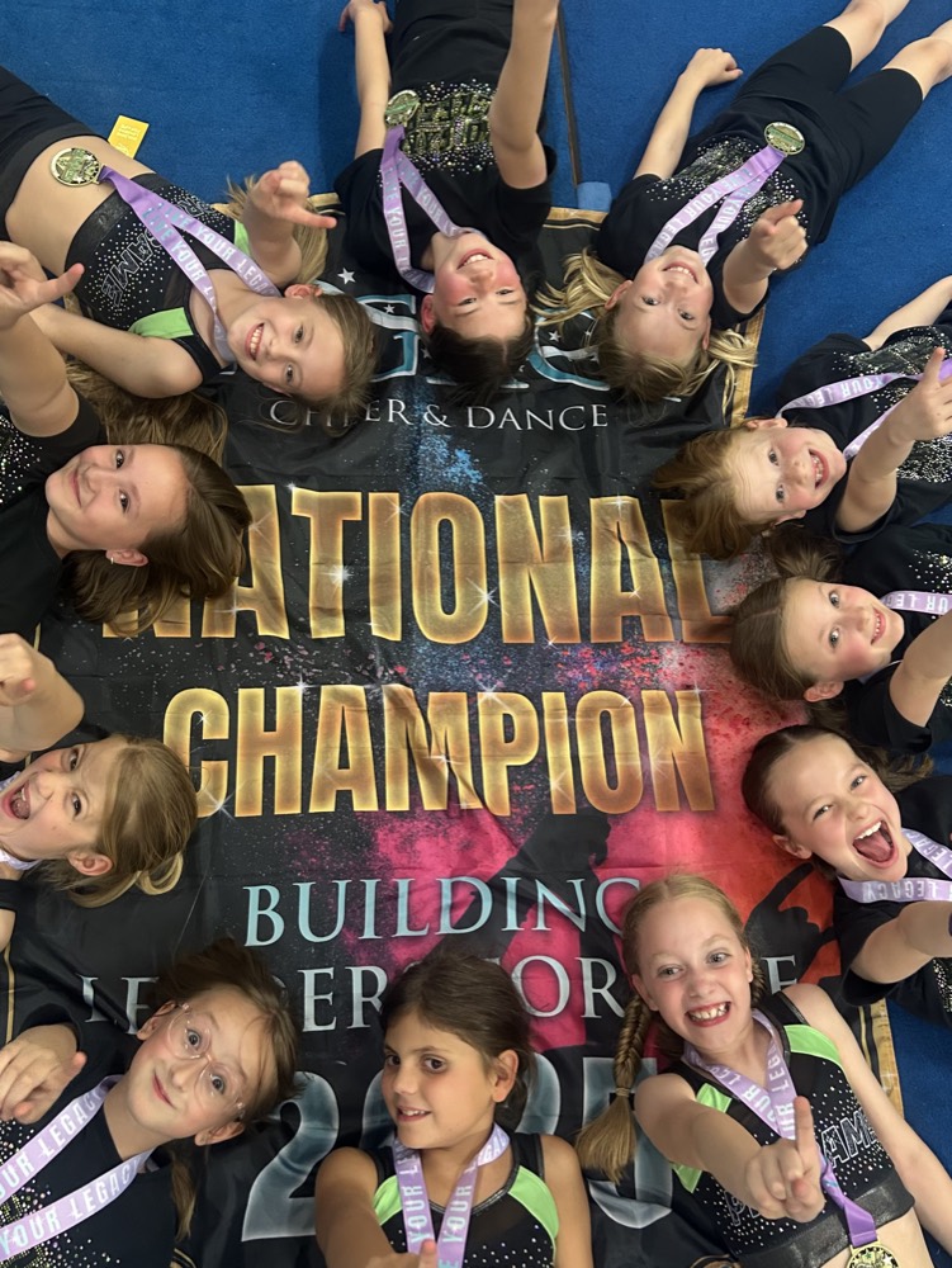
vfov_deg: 67.3
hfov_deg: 53.1
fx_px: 953
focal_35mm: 26
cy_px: 634
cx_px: 476
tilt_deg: -67.1
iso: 320
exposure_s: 1/50
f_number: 1.5
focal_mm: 5.7
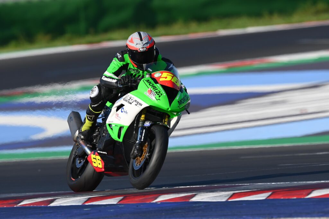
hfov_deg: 2.7
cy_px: 110
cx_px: 164
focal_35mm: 750
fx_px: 6855
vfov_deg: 1.8
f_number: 5.6
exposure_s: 1/1250
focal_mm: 500
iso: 200
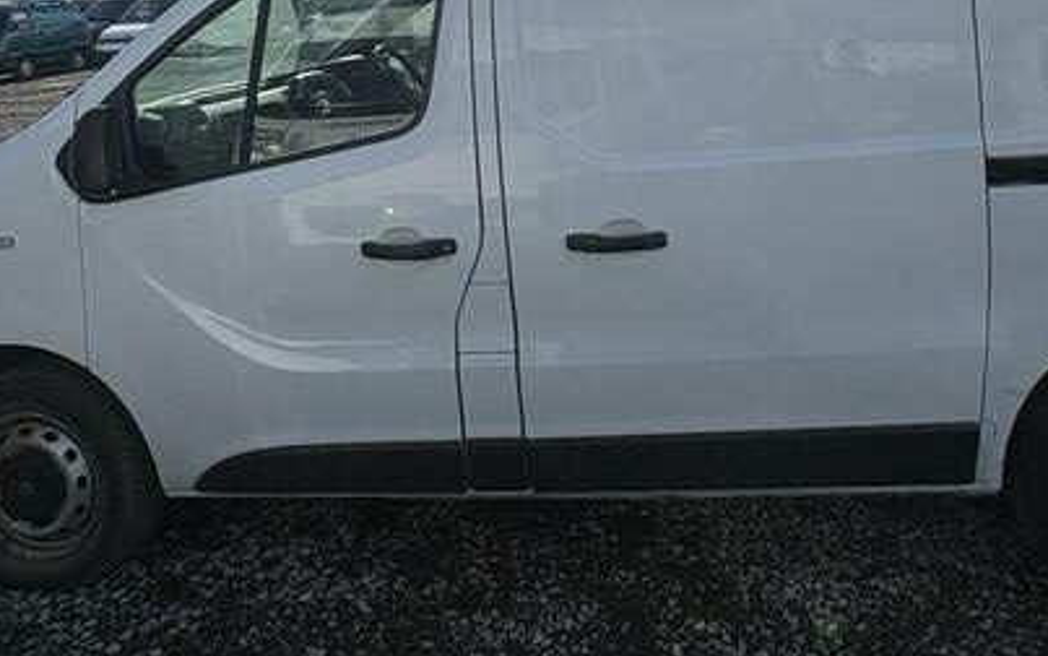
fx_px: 943
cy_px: 39
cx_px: 642
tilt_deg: +4.1
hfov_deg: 57.6
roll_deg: -1.2
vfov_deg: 35.5
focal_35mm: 33
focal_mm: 2.22
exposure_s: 1/4132
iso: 50
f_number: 2.2
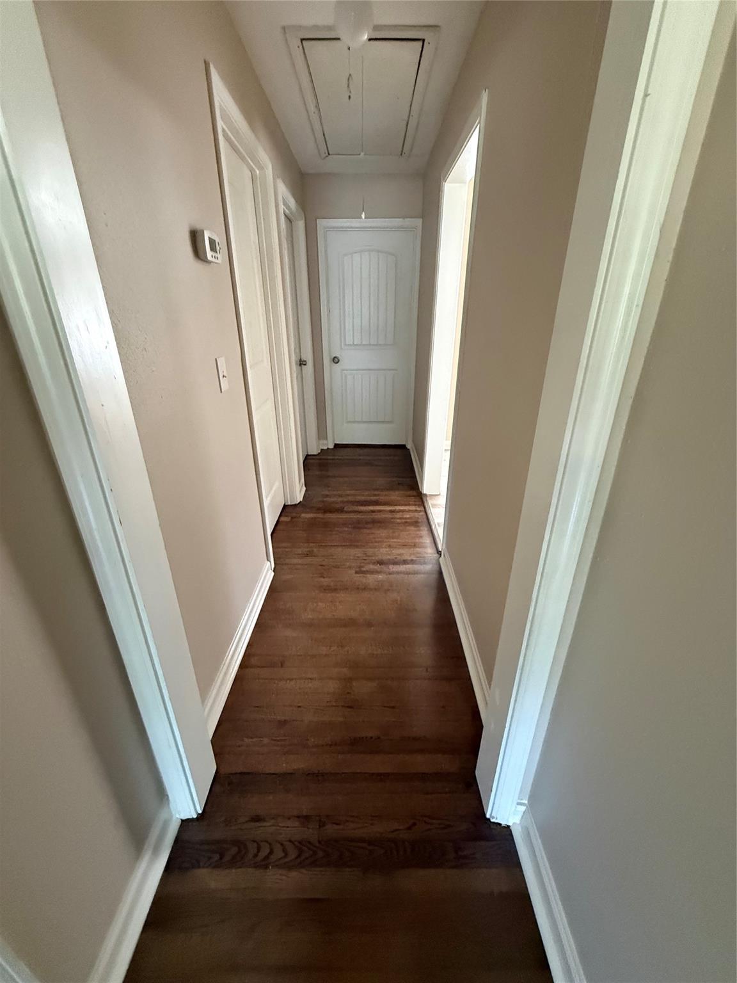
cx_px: 368
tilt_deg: -22.7
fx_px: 397
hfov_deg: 85.7
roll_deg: -0.7
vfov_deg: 102.1
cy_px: 492
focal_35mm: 14
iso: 800
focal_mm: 2.22
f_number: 2.2
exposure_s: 1/60
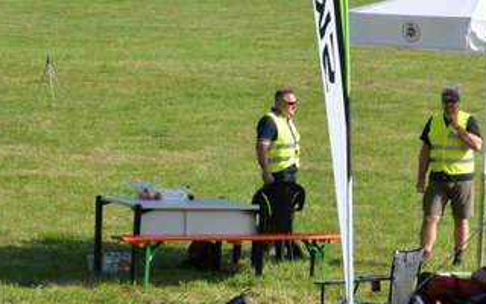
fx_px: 1752
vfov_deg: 9.9
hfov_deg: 15.4
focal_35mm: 132
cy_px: 181
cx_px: 513
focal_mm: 35
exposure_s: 1/160
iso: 200
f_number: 13
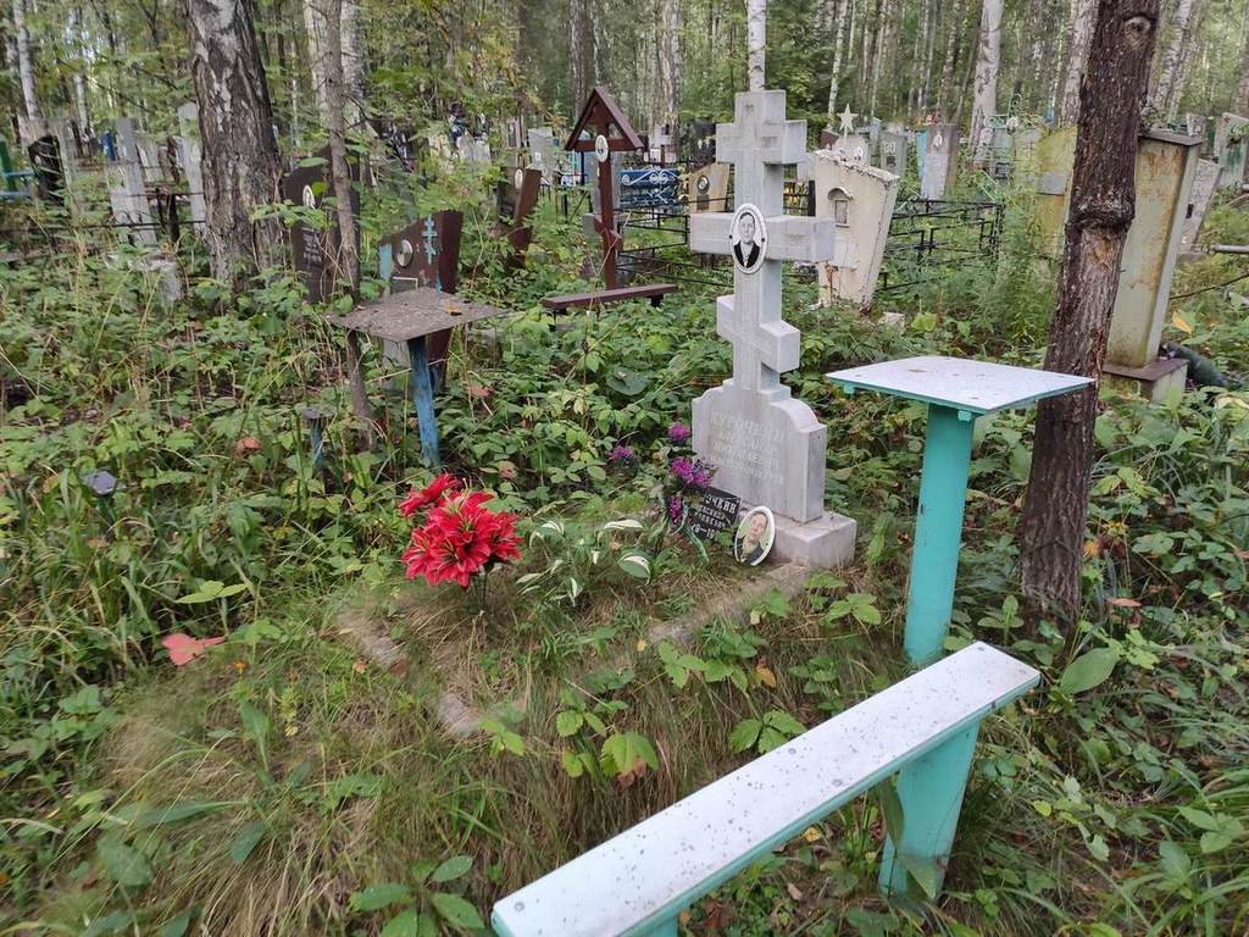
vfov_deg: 53.1
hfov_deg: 67.3
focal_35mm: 26
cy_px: 468
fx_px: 938
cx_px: 624
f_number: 1.75
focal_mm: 4.77
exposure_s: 1/120
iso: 212
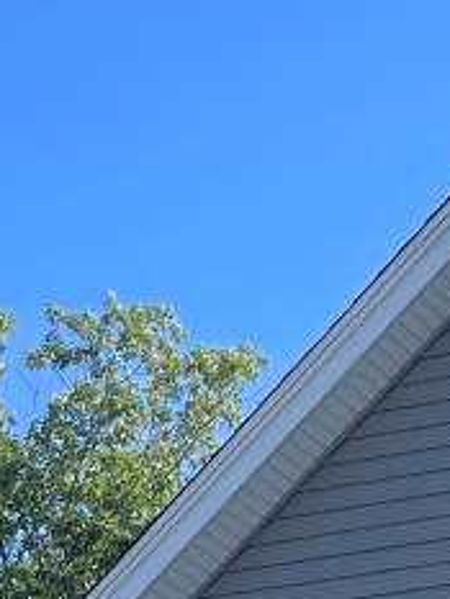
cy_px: 1456
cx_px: 645
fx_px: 3117
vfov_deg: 9.7
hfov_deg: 8.1
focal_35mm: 180
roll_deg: +0.8
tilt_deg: +5.4
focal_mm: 4.2
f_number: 1.6
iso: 32
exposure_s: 1/1208
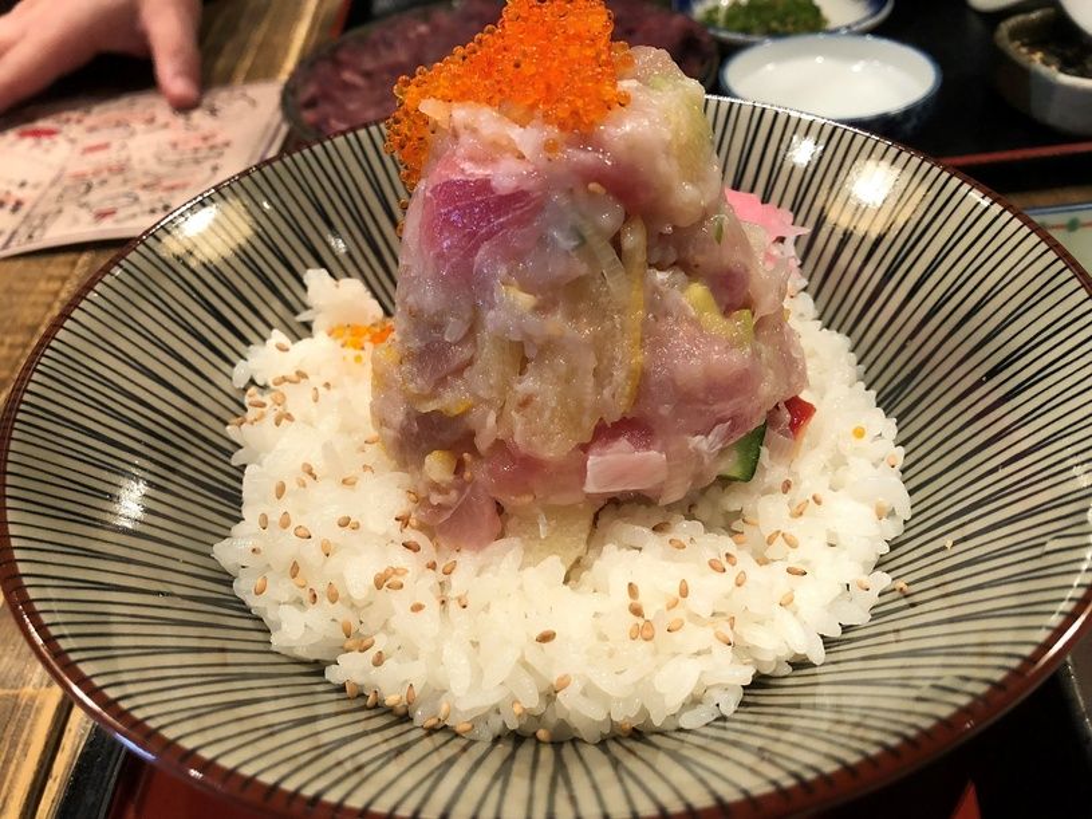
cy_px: 410
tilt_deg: -41.5
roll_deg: +8.3
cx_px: 546
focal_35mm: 28
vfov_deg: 49.7
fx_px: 883
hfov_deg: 63.5
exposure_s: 1/17
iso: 80
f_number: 1.8
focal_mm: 3.99
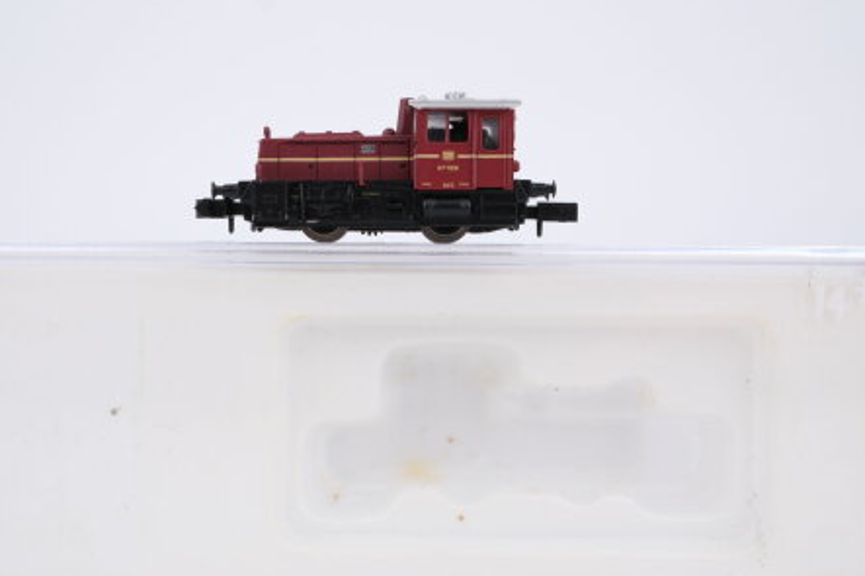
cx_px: 379
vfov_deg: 22.2
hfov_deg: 32.9
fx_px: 1465
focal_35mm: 61
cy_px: 334
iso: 250
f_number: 10
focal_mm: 30
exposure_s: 1/125
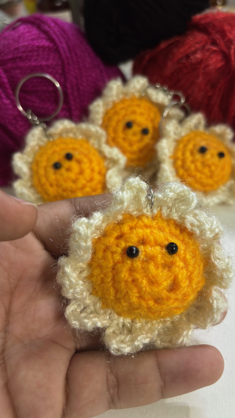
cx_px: 127
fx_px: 321
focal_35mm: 29
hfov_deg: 40.2
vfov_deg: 66.1
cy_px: 204
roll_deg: +1.3
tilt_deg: -42.0
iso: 160
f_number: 1.6
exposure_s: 1/50
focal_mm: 5.96
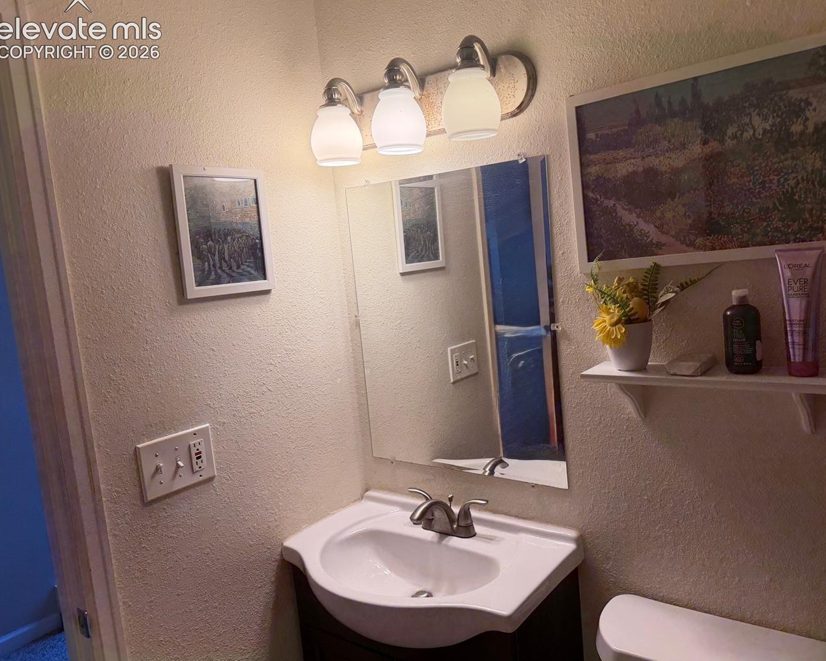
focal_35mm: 26
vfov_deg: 54.9
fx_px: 636
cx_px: 445
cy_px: 323
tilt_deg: -5.5
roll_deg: +5.8
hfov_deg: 65.9
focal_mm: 6.76
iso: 160
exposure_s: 1/132
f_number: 1.78
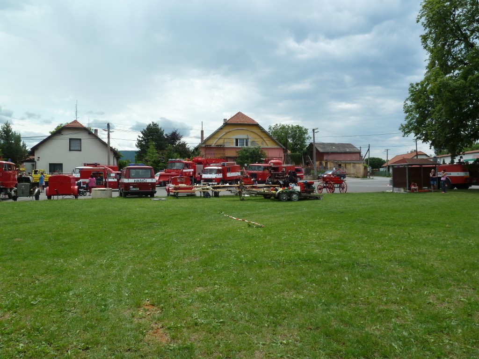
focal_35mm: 25
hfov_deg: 69.4
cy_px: 180
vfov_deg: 54.9
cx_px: 240
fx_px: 346
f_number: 4
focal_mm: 4.1
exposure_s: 1/400
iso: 80
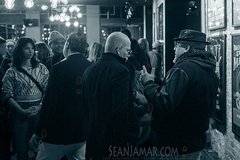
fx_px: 320
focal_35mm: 48
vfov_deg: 27.9
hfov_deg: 40.8
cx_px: 150
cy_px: 58
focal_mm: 35
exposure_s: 1/125
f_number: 3.5
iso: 8000
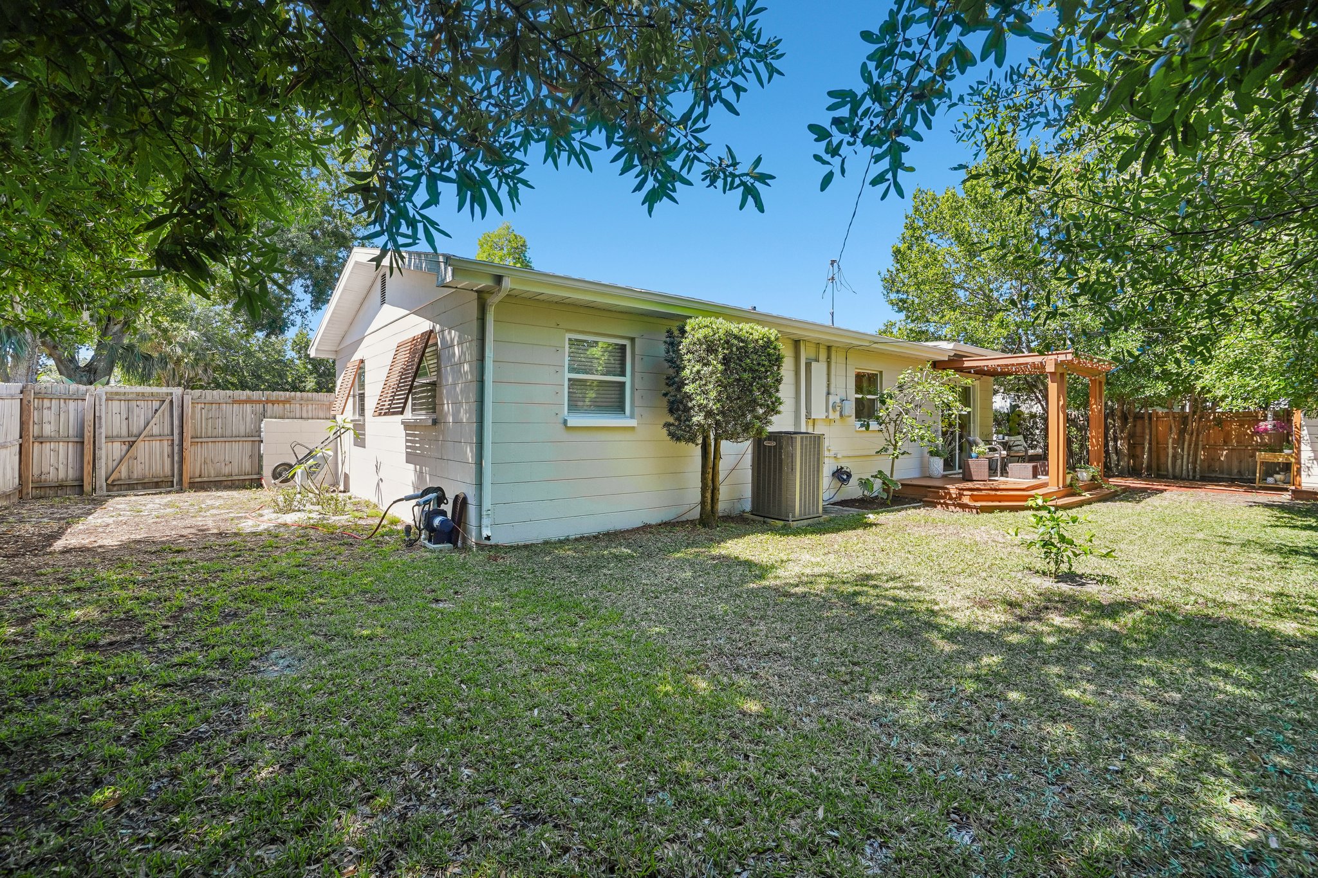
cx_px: 659
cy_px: 439
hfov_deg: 100.4
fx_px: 549
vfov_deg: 77.3
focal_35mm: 15
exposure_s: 1/60
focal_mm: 10
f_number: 8
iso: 100
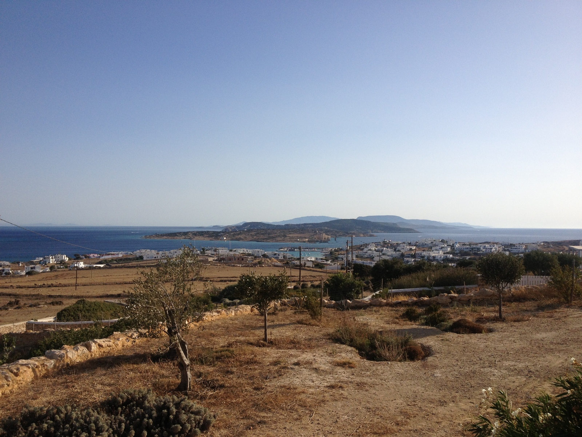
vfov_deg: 40.7
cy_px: 218
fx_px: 588
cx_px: 291
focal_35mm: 35
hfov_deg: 52.6
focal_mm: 4.28
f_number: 2.4
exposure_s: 1/2513
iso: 50
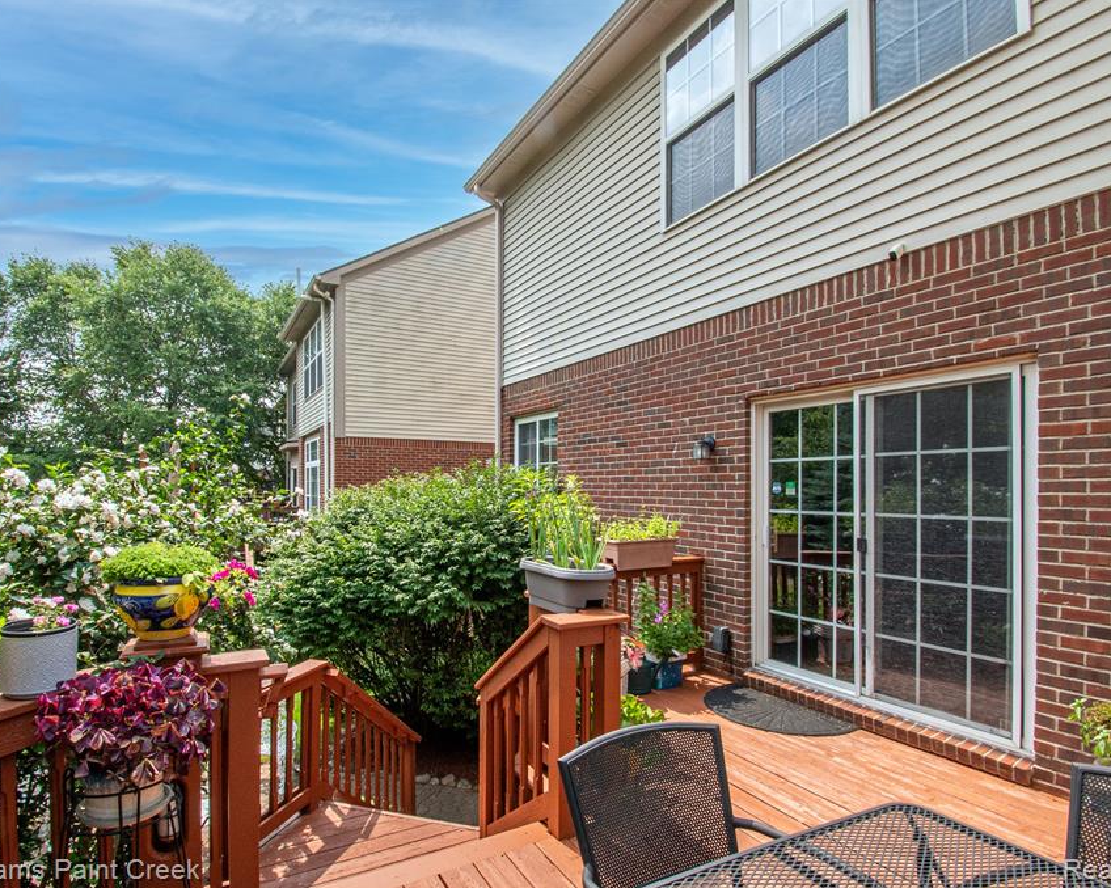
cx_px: 525
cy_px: 444
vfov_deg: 77.0
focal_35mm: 17
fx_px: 559
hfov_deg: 89.6
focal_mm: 10
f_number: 16
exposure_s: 1/160
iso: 250
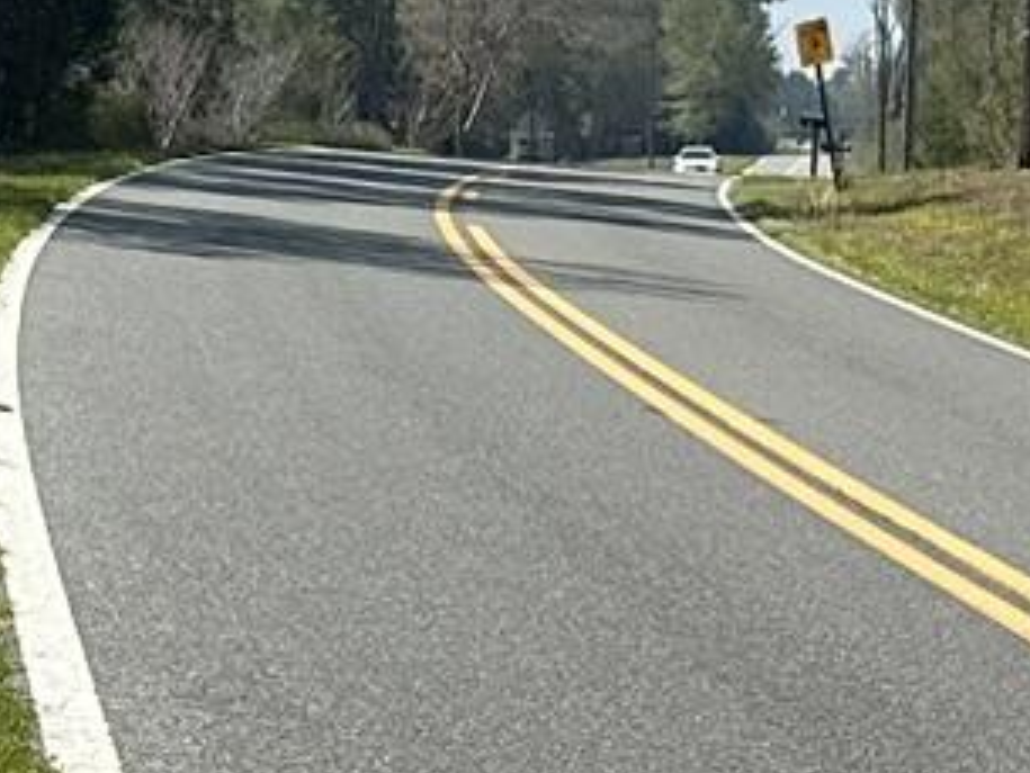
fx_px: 4792
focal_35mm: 161
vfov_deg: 9.1
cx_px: 500
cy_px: -176
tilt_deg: +4.0
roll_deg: -2.5
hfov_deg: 12.3
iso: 80
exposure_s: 1/4762
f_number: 1.78
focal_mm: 6.86
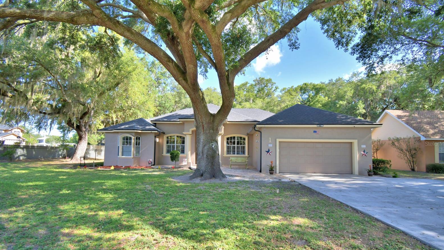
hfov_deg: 99.4
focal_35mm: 16
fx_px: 188
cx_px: 224
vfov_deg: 66.7
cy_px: 144
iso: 200
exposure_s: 1/500
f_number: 4.5
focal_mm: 10
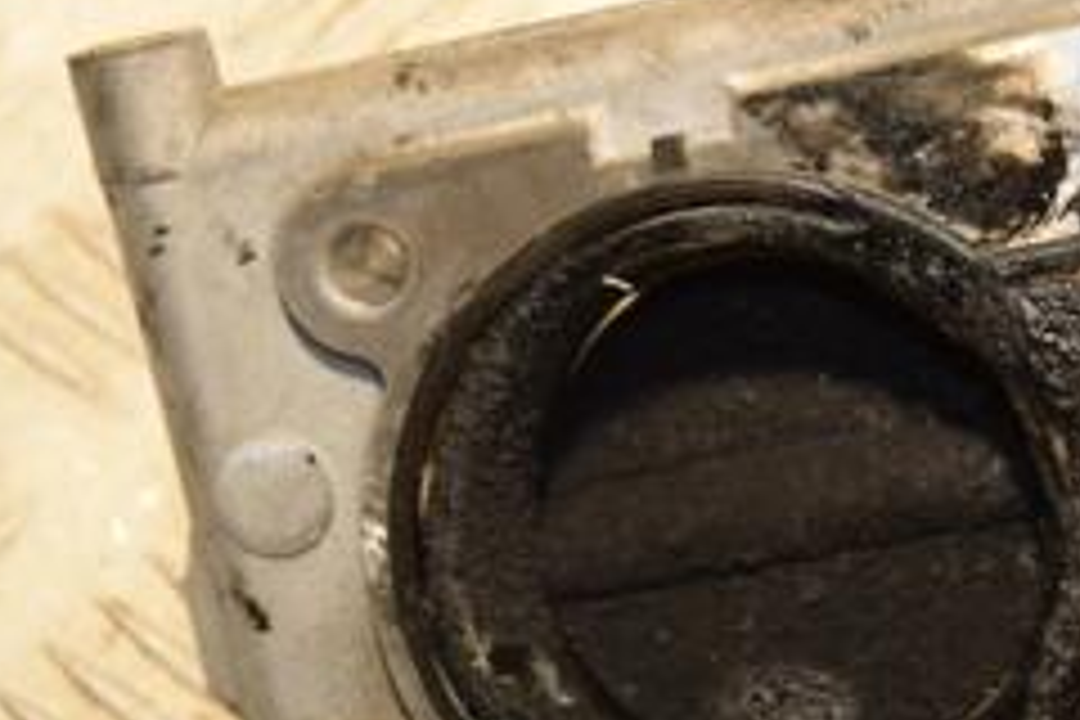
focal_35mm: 195
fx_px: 5850
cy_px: 554
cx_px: 1017
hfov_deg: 10.5
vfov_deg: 7.0
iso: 800
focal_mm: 52
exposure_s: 1/160
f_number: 5
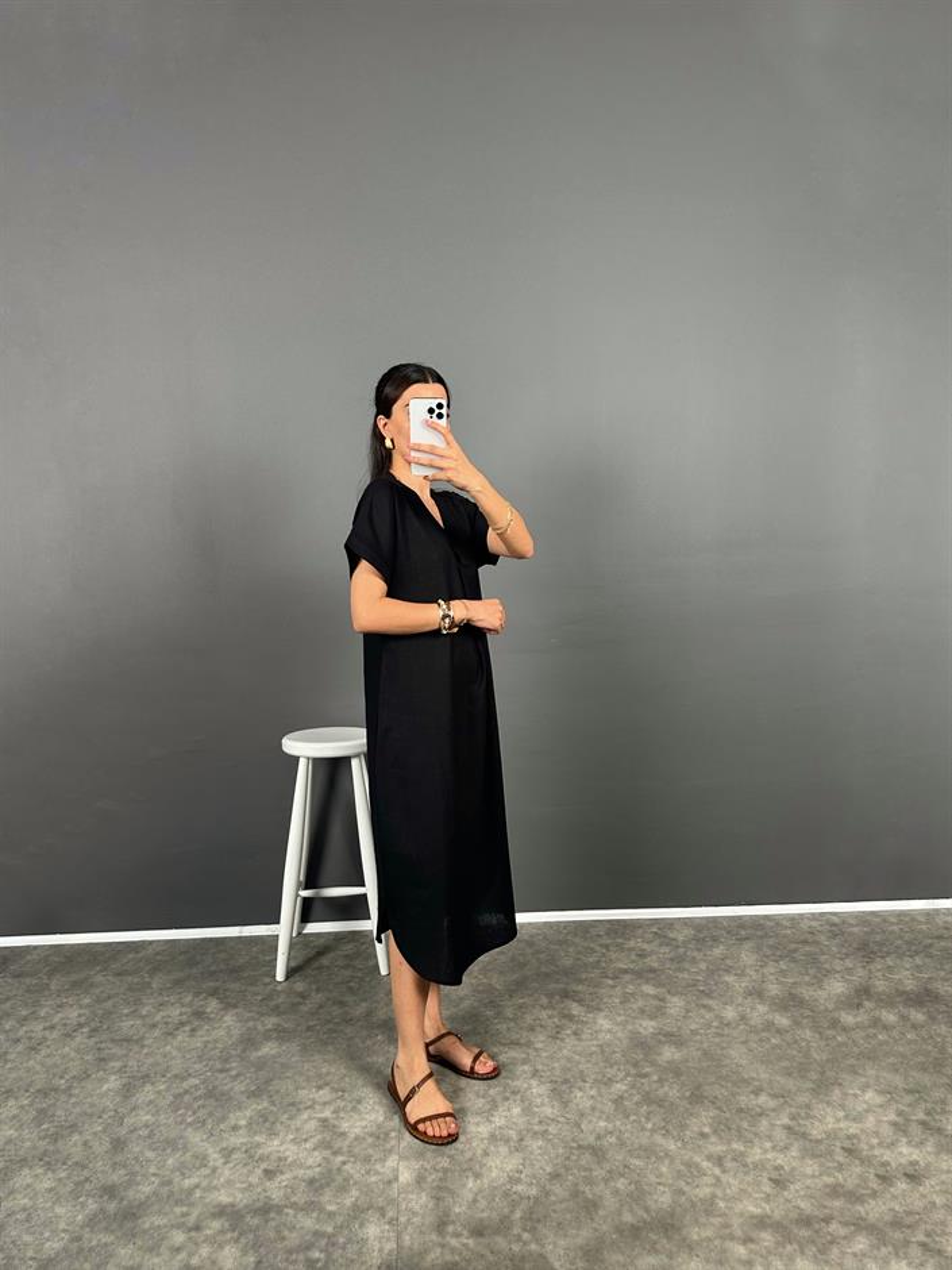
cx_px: 476
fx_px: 880
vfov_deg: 71.6
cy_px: 635
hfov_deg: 56.8
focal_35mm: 24
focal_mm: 6.86
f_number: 1.78
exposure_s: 1/121
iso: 160
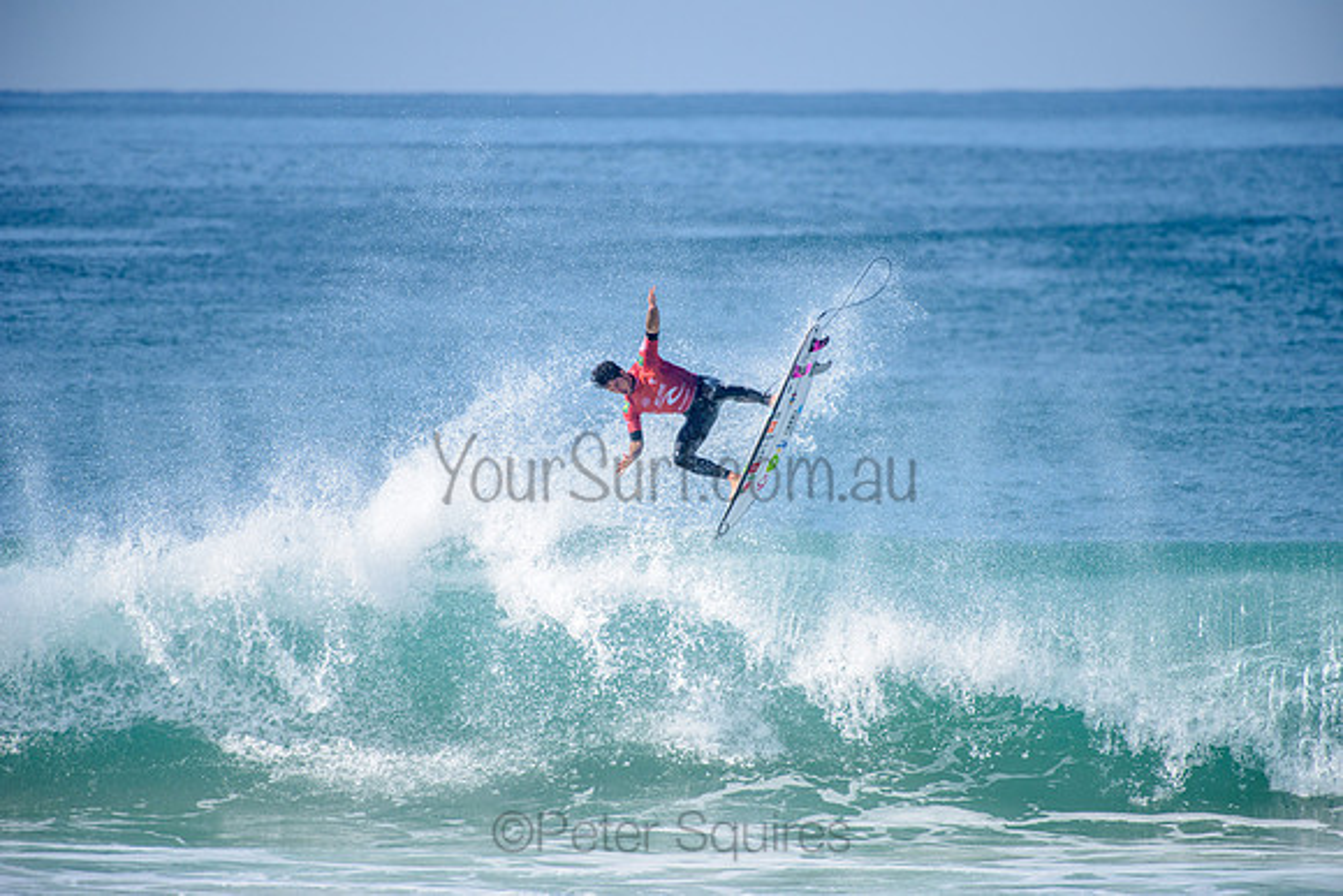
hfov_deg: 4.1
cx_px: 672
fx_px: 18656
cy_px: 448
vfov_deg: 2.8
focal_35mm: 500
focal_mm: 500
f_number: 5.6
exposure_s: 1/2500
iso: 250
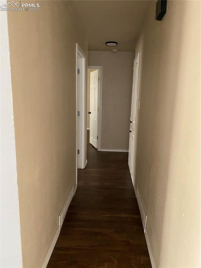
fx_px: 202
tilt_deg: -11.5
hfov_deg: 53.0
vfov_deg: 67.3
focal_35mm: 26
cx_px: 100
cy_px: 134
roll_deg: +0.3
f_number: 1.8
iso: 640
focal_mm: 4.25
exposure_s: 1/38
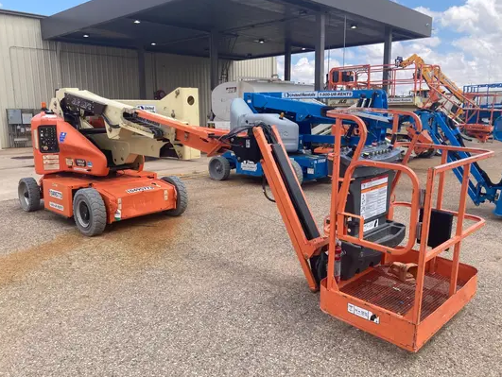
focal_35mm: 29
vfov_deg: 48.3
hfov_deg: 61.6
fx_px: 421
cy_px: 184
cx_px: 248
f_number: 1.8
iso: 20
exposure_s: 1/1350
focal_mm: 3.99
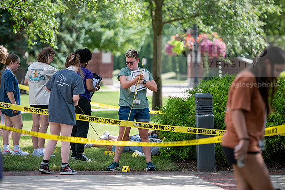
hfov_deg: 12.1
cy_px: 95
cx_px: 142
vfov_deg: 8.1
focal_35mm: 170
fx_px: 1346
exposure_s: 1/400
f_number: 3.5
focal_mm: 170
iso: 125
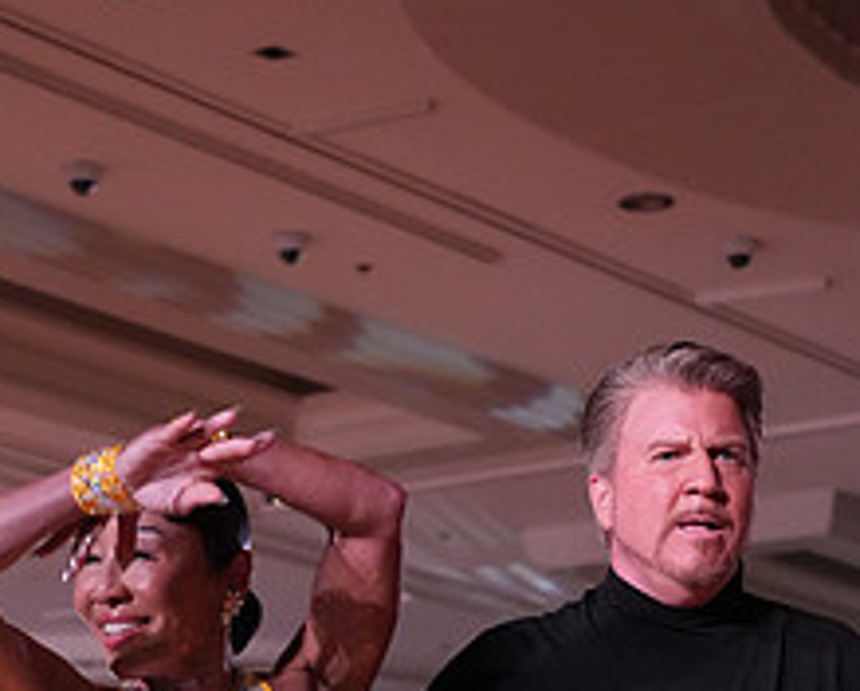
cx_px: 261
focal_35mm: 134
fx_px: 3417
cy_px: 1123
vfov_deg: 11.0
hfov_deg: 14.3
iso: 5000
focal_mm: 54
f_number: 5
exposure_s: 1/320
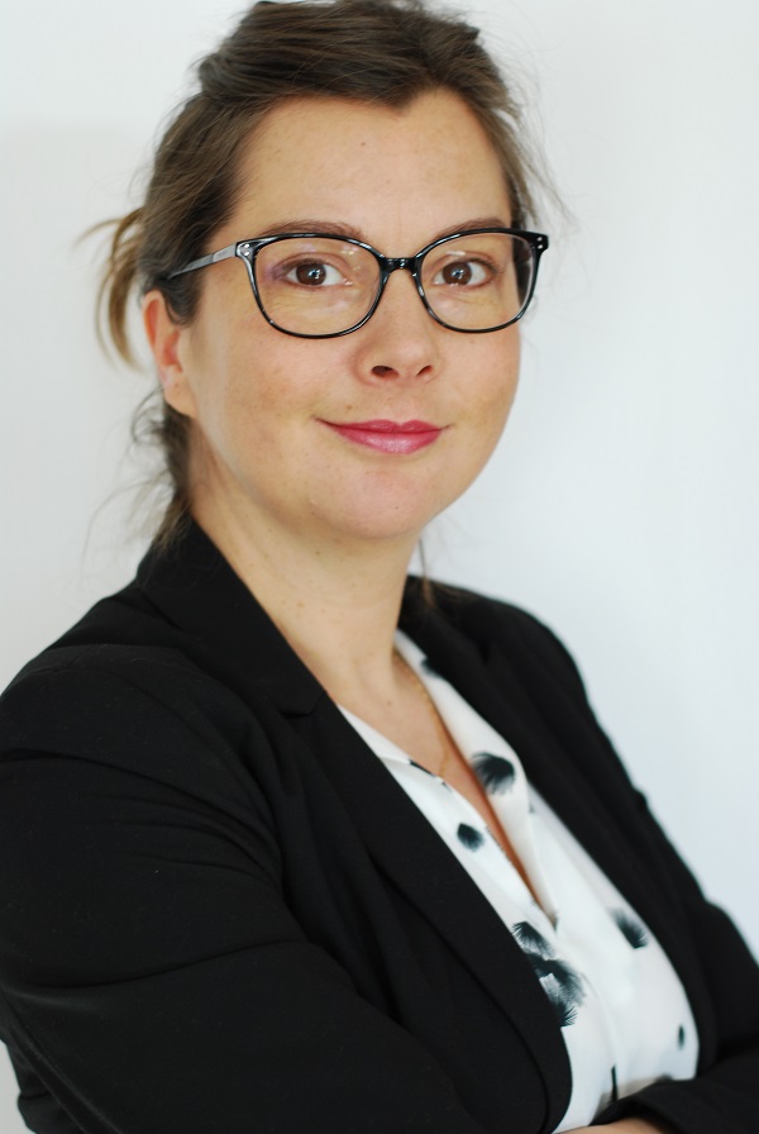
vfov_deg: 27.0
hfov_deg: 18.2
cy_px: 567
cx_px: 380
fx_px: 2364
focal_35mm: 75
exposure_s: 1/30
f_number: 2.8
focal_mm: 50
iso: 220
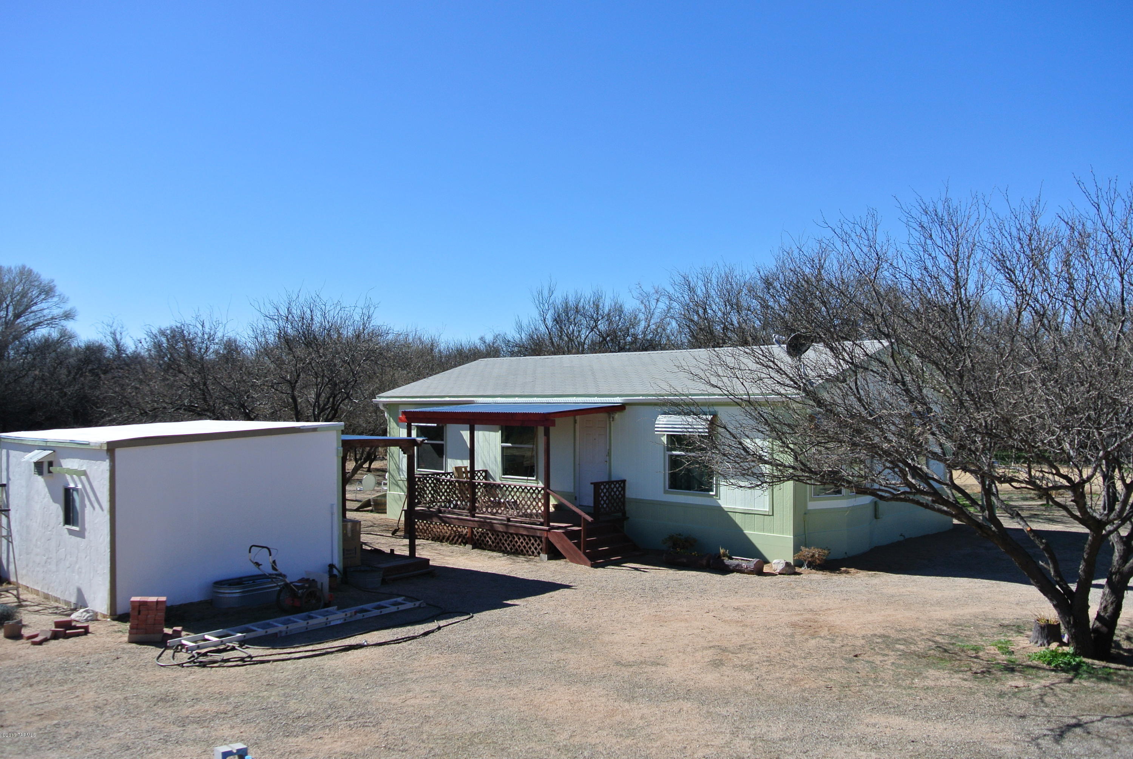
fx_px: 914
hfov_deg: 63.6
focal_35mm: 29
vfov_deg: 45.1
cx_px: 566
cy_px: 380
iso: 100
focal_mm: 11
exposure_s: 1/640
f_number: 4.5
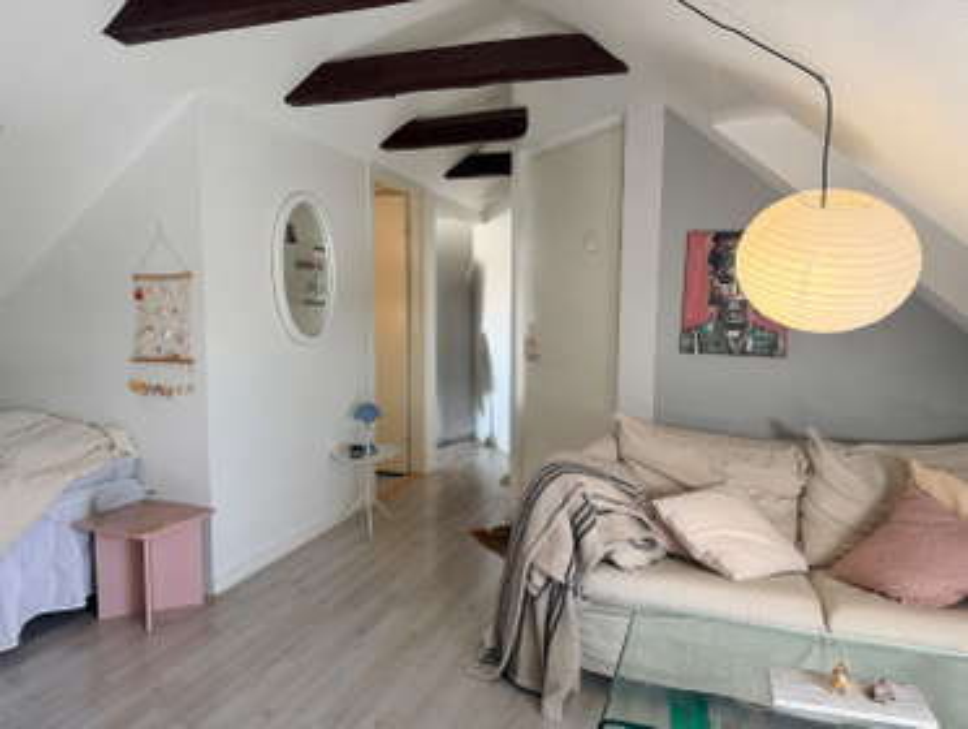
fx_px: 672
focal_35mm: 24
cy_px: 364
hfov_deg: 71.5
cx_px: 484
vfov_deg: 56.9
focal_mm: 6.76
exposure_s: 1/121
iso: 160
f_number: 1.78
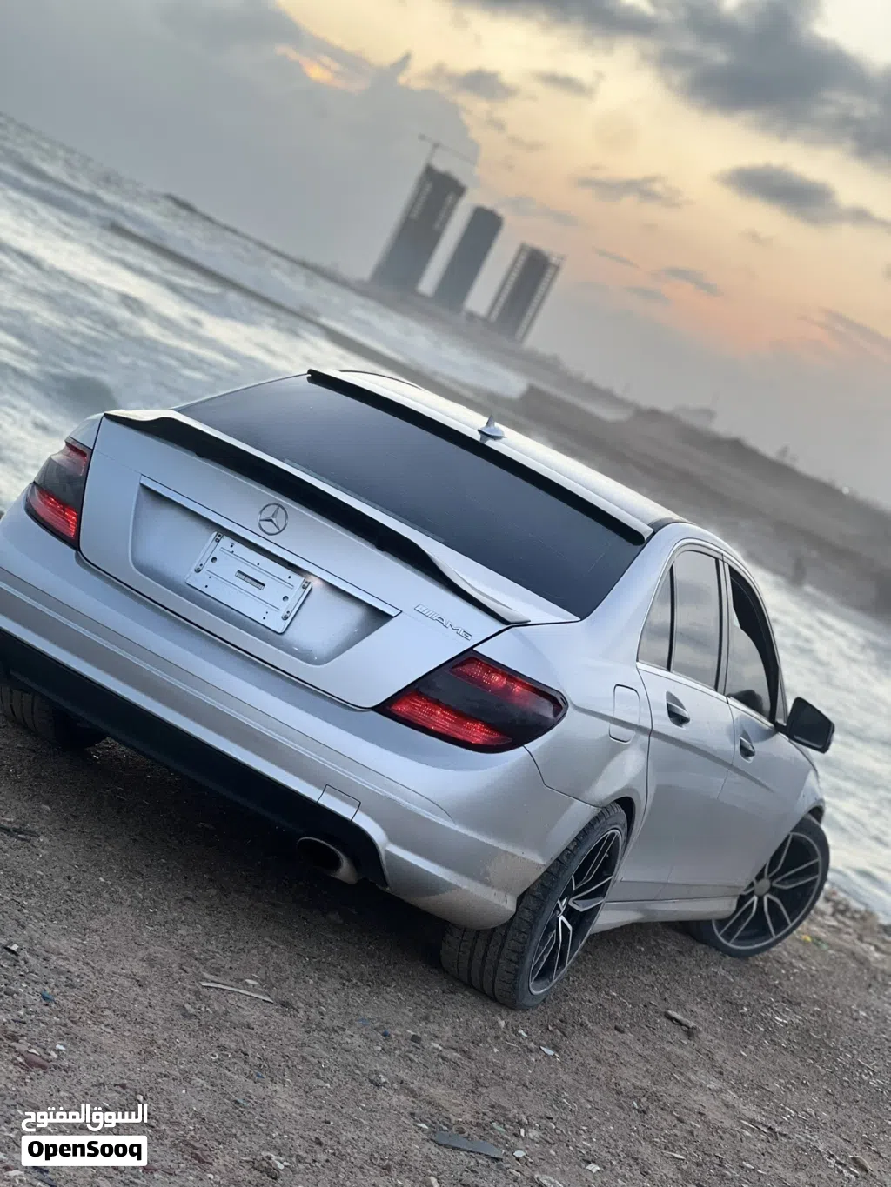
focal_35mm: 77
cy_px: 594
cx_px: 446
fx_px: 2642
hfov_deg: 19.1
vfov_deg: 25.3
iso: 64
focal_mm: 9
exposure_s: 1/121
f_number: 2.8
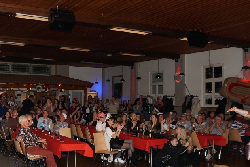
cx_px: 61
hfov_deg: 48.7
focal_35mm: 38
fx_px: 264
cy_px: 92
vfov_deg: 35.0
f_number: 3.5
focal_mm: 16
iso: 400
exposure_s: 1/160
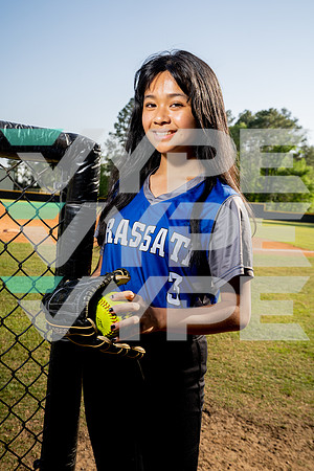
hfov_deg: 32.6
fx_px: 536
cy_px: 236
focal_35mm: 41
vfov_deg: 47.4
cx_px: 157
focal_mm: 41
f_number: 8
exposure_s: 1/250
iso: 200
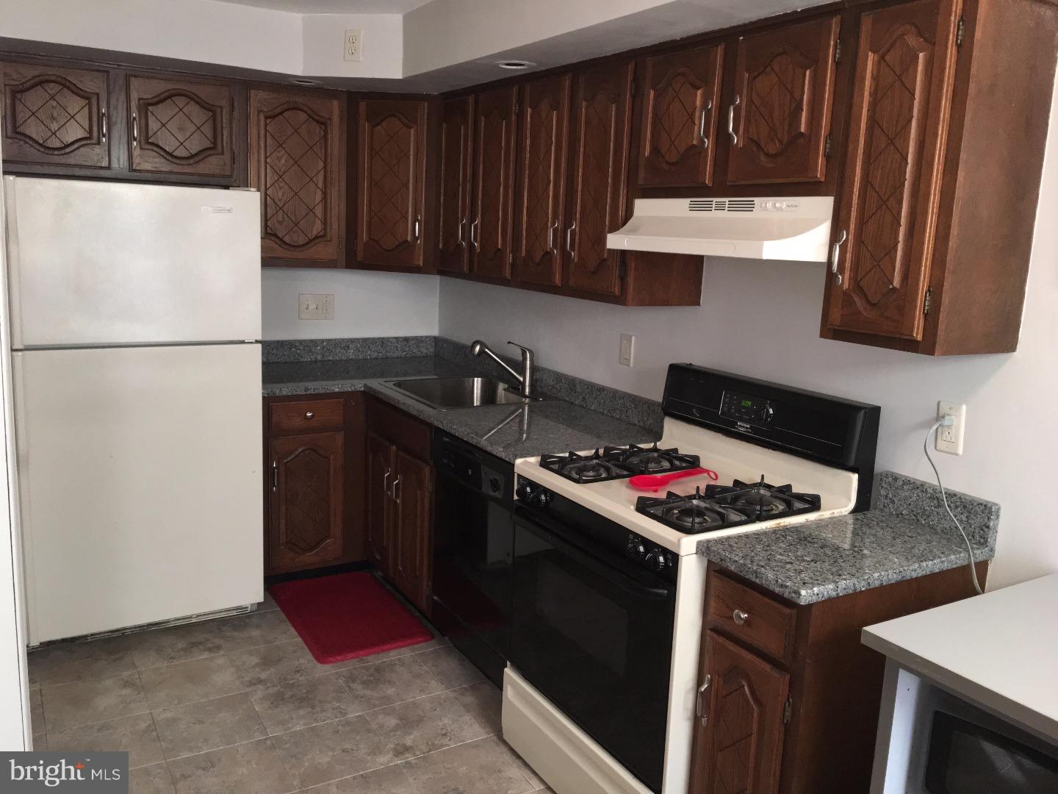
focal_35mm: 29
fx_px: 886
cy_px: 397
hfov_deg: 61.7
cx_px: 529
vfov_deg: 48.2
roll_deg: -4.1
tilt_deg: -10.5
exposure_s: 1/30
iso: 100
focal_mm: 4.15
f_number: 2.2
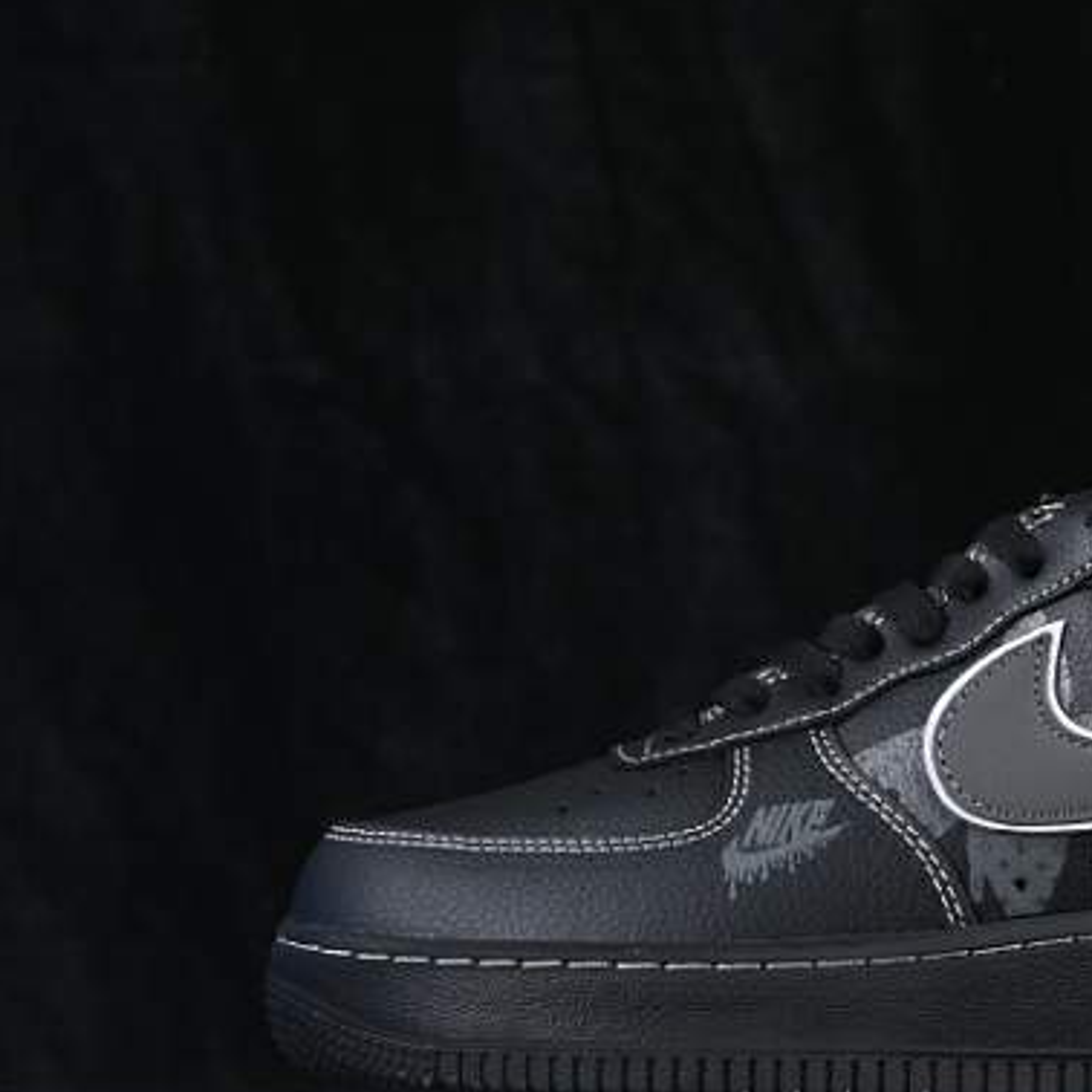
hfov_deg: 14.0
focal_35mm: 123
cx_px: 1002
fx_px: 4390
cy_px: 664
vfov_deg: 14.2
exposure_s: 1/60
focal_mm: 50
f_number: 6.3
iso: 160
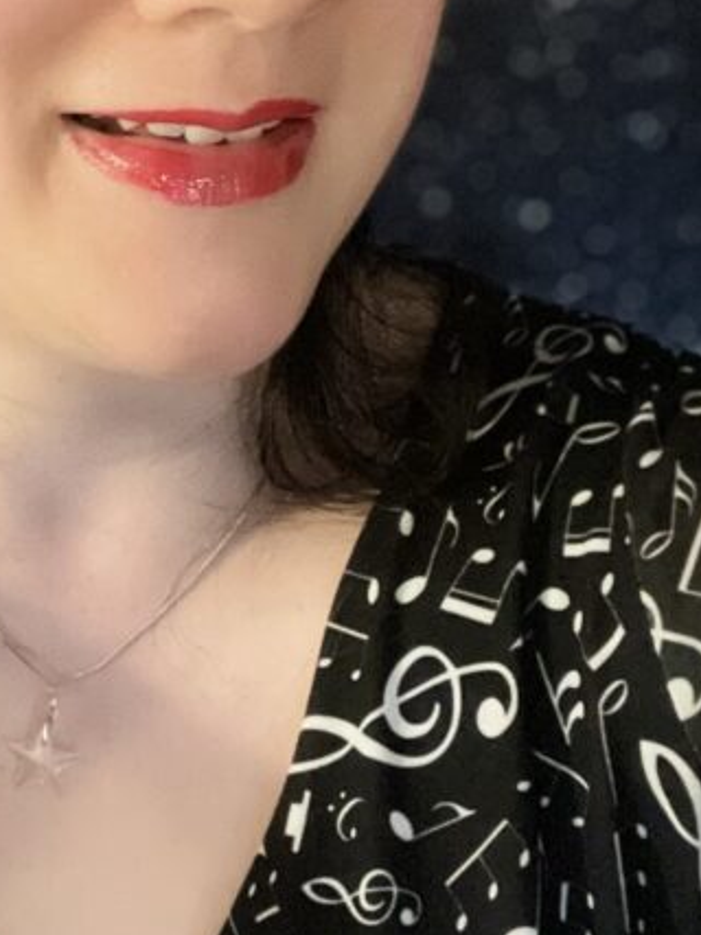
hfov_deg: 19.3
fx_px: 1945
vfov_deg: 26.5
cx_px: -131
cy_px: 191
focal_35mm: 72
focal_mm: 2.71
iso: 800
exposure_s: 1/21
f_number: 2.2
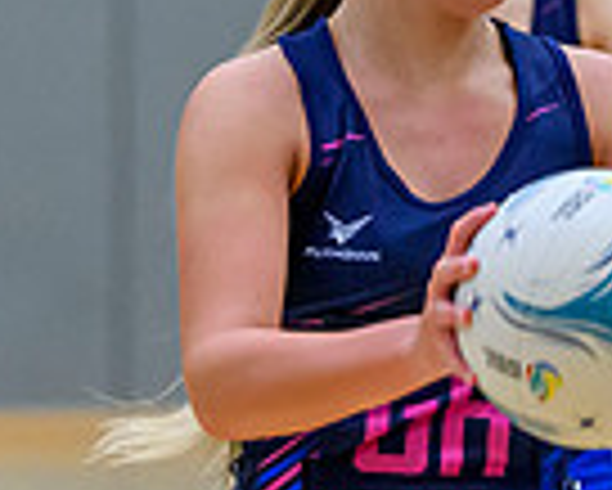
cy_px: 139
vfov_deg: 2.2
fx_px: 13051
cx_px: 837
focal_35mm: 720
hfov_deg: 2.7
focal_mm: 135
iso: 6400
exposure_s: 1/800
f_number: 3.5
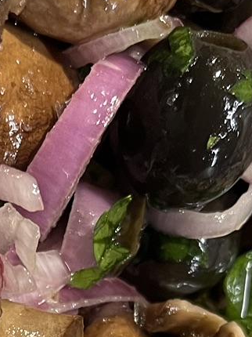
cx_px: -68
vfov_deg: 15.1
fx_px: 1176
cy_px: 497
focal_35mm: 121
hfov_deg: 11.9
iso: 125
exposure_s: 1/65
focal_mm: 5.1
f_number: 1.6
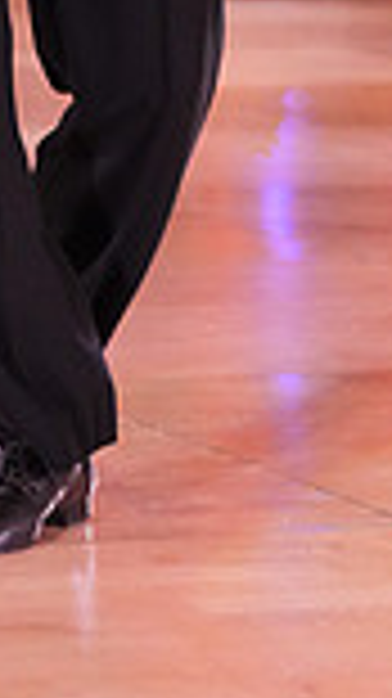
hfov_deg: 5.4
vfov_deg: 9.7
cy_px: -230
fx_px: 4053
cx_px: -327
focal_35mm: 219
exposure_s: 1/400
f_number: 4
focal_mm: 56
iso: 5000
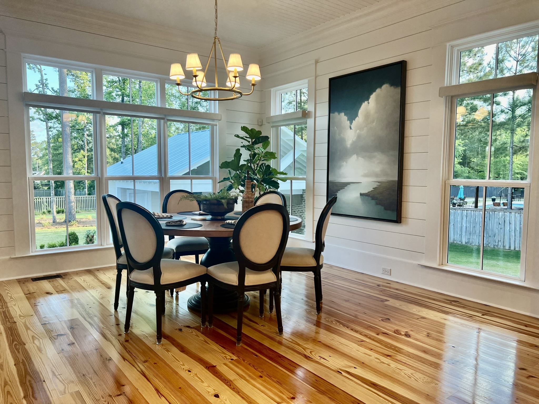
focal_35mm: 26
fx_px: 405
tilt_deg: -5.2
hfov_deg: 67.3
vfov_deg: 53.1
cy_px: 202
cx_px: 270
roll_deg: -0.7
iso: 80
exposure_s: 1/120
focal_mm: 5.7
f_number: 1.5
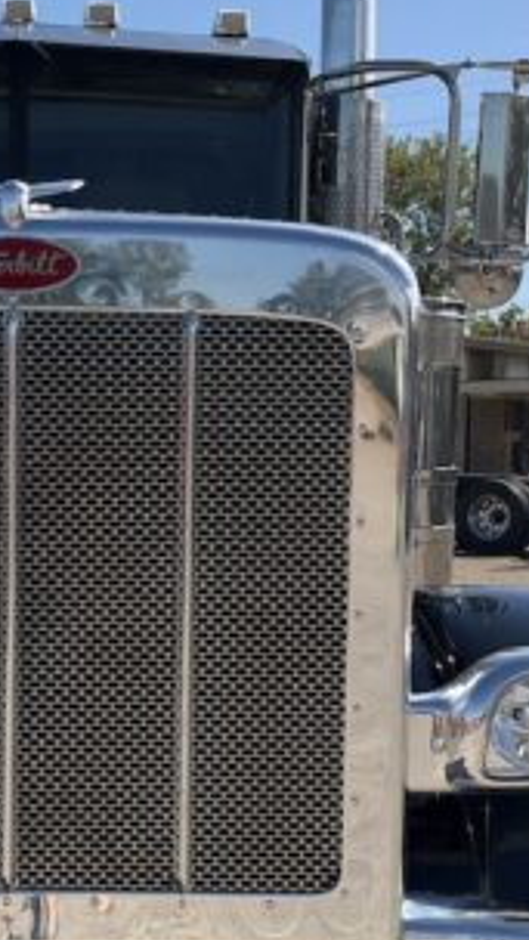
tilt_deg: -2.4
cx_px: 34
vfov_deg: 31.8
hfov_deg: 17.9
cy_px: 544
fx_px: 1646
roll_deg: -0.4
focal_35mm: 66
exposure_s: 1/4587
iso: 64
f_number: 1.8
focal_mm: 6.93
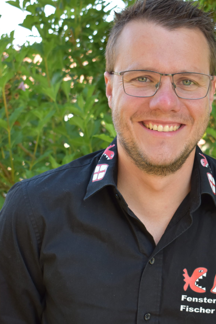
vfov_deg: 26.4
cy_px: 177
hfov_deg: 17.7
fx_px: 691
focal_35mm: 77
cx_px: 147
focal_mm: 35
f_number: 4.5
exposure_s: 1/250
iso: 640
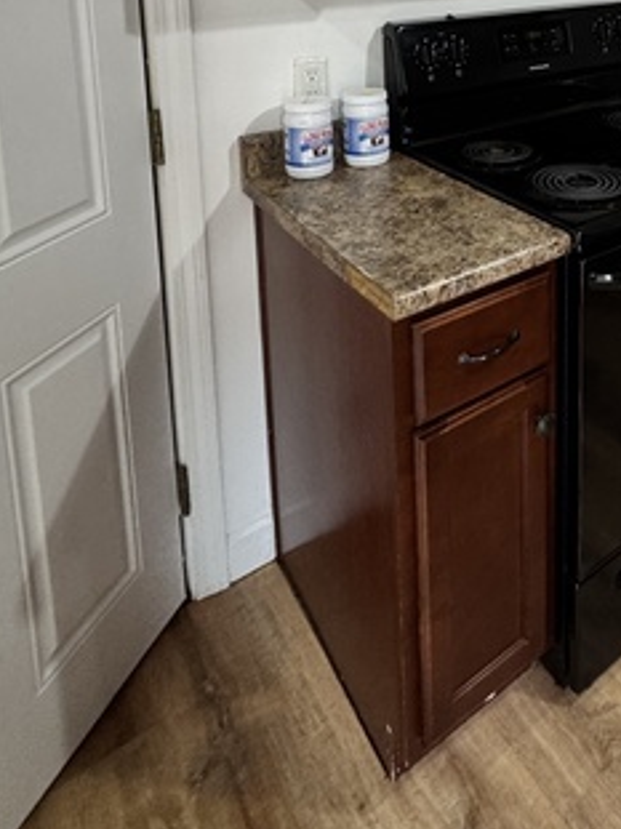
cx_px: 530
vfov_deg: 50.7
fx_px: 718
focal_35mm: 30
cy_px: 36
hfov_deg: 43.6
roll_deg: -0.2
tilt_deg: -10.0
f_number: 2.2
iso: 200
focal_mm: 2.22
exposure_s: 1/60
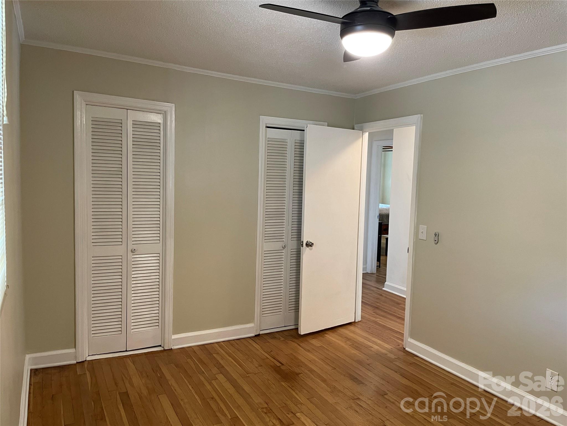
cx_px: 284
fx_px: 426
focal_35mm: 26
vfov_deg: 53.1
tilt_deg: -4.8
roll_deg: -2.1
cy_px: 213
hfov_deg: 67.3
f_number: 1.6
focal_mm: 4.2
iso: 160
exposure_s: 1/60
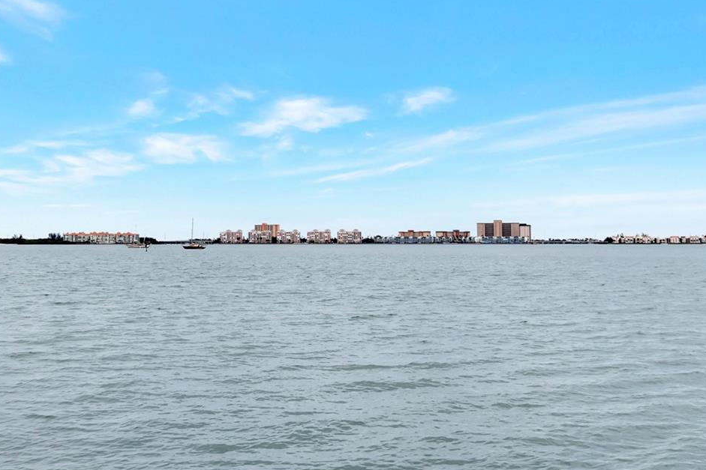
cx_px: 211
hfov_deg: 38.3
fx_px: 1000
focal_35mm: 51
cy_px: 179
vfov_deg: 26.4
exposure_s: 1/500
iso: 500
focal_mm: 20
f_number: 7.1
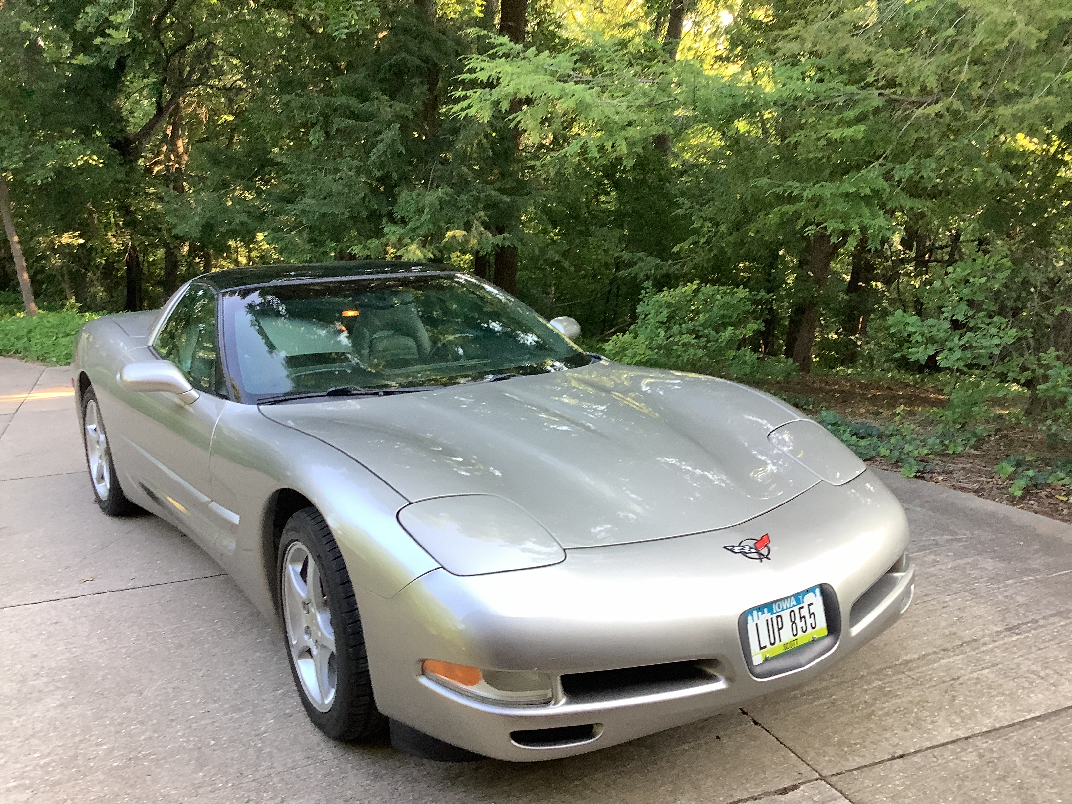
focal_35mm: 31
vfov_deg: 45.4
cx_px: 536
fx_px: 960
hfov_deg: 58.4
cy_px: 402
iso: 100
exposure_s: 1/120
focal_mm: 3.3
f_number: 2.4
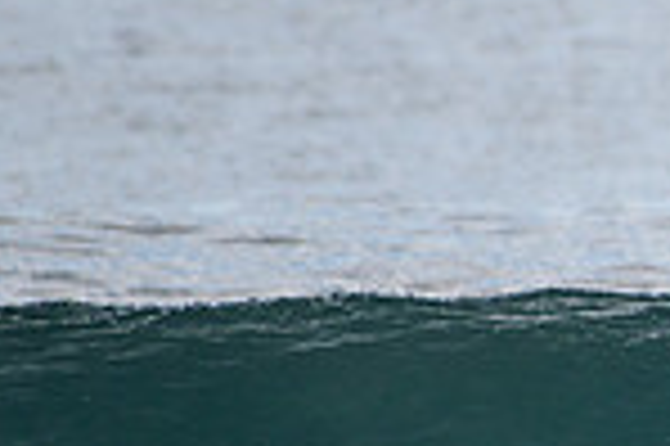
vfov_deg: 0.6
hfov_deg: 0.9
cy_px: 268
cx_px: 1481
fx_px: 44375
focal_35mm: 2387
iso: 560
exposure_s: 1/2000
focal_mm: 500
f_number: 5.6
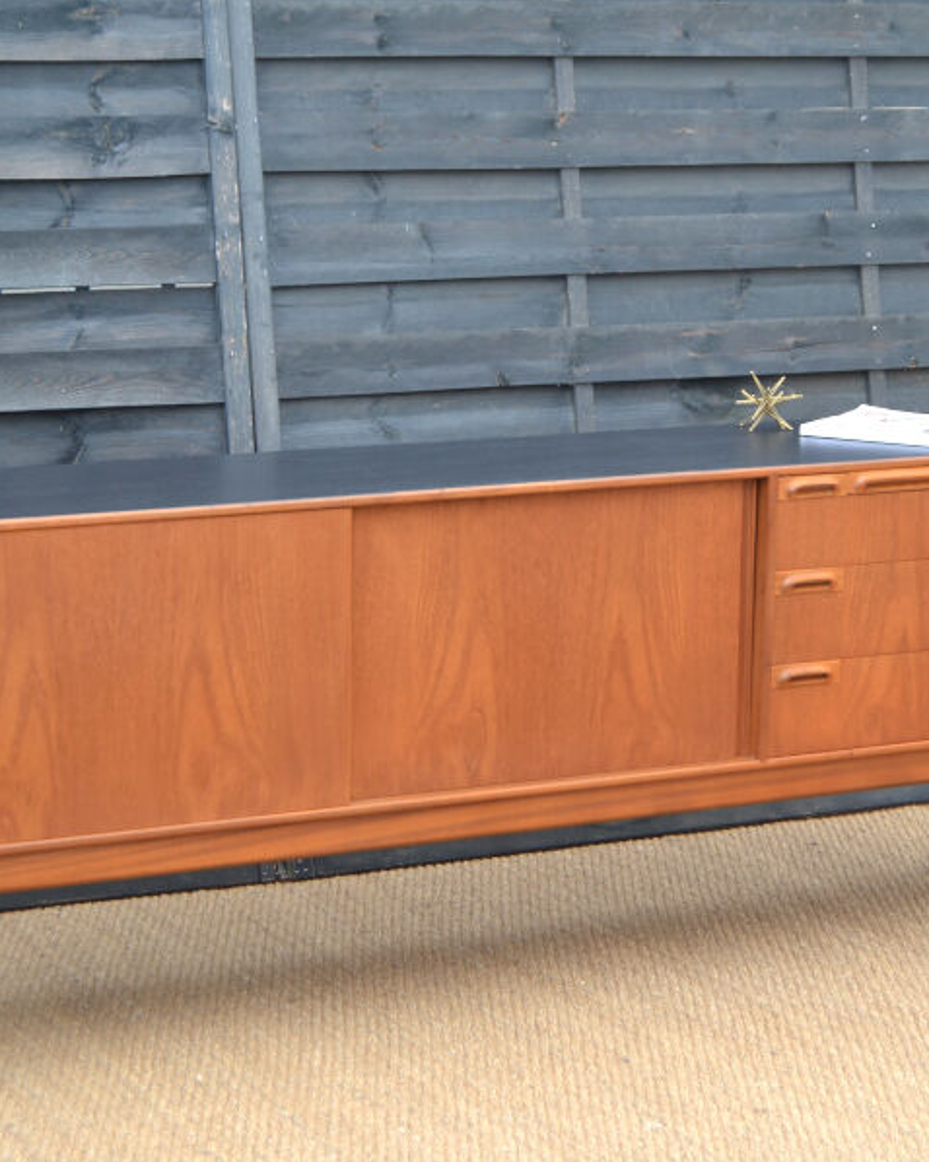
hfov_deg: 17.3
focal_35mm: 89
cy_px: 581
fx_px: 3060
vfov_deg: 21.5
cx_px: 406
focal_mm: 42
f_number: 5.6
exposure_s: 1/125
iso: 250
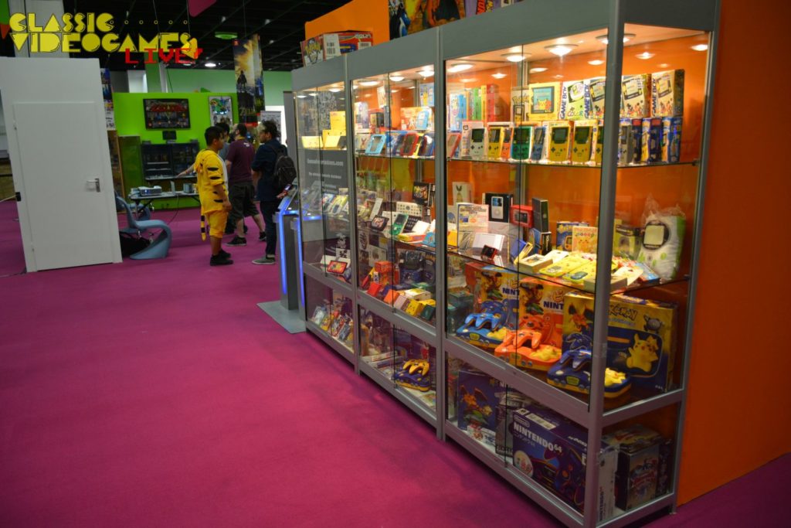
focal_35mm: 27
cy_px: 264
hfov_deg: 67.4
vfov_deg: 47.9
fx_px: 593
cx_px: 396
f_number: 4
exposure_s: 1/60
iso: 800
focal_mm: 18
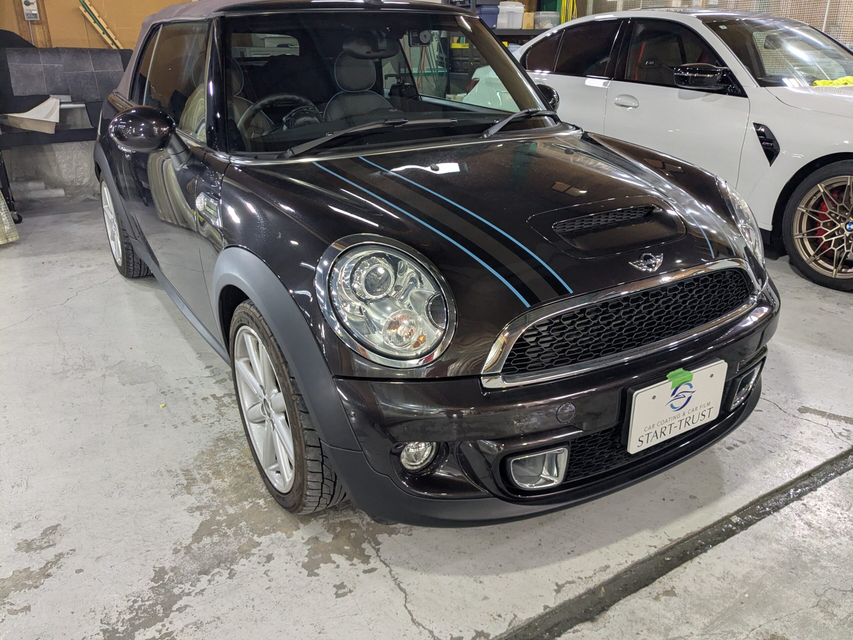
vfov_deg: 51.4
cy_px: 320
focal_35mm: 27
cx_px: 426
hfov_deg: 65.3
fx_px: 665
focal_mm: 4.38
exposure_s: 1/120
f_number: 1.73
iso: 200
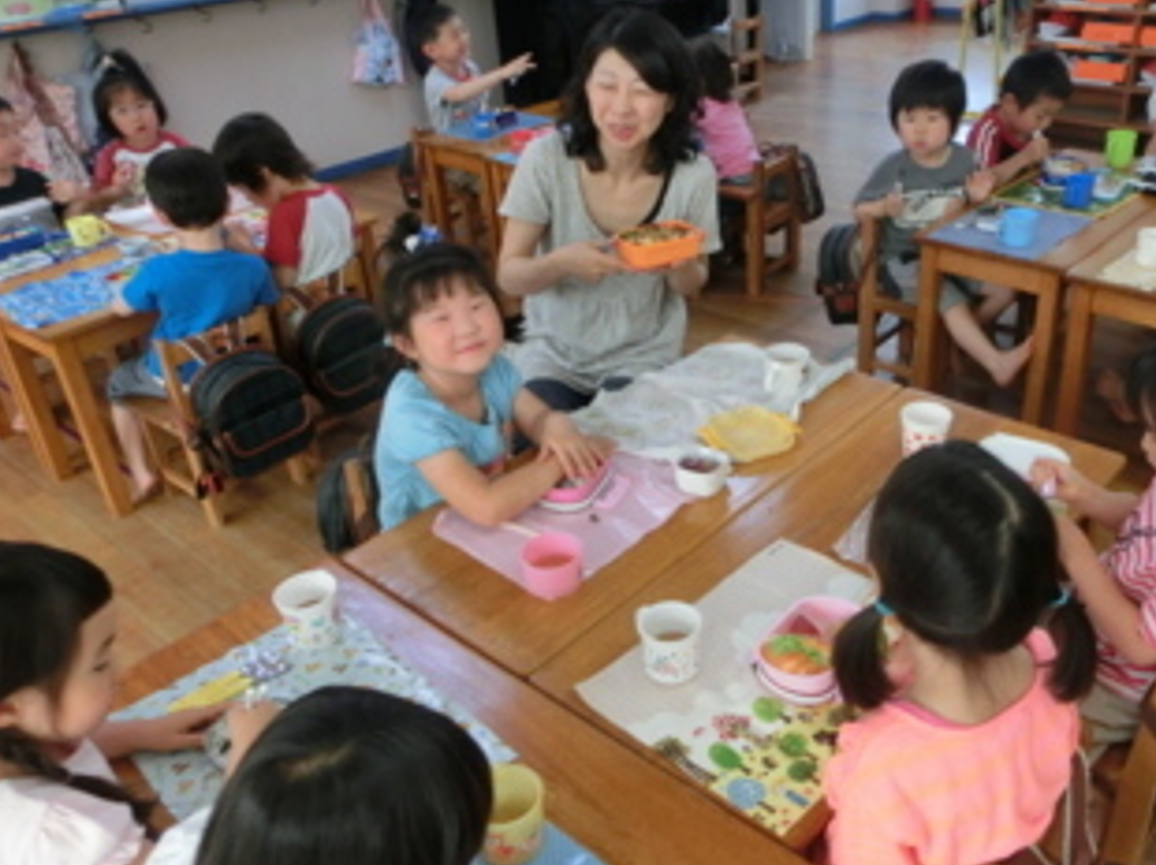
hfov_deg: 58.2
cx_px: 660
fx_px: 1034
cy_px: 418
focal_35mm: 31
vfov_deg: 45.4
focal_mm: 4.24
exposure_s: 1/125
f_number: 3
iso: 250
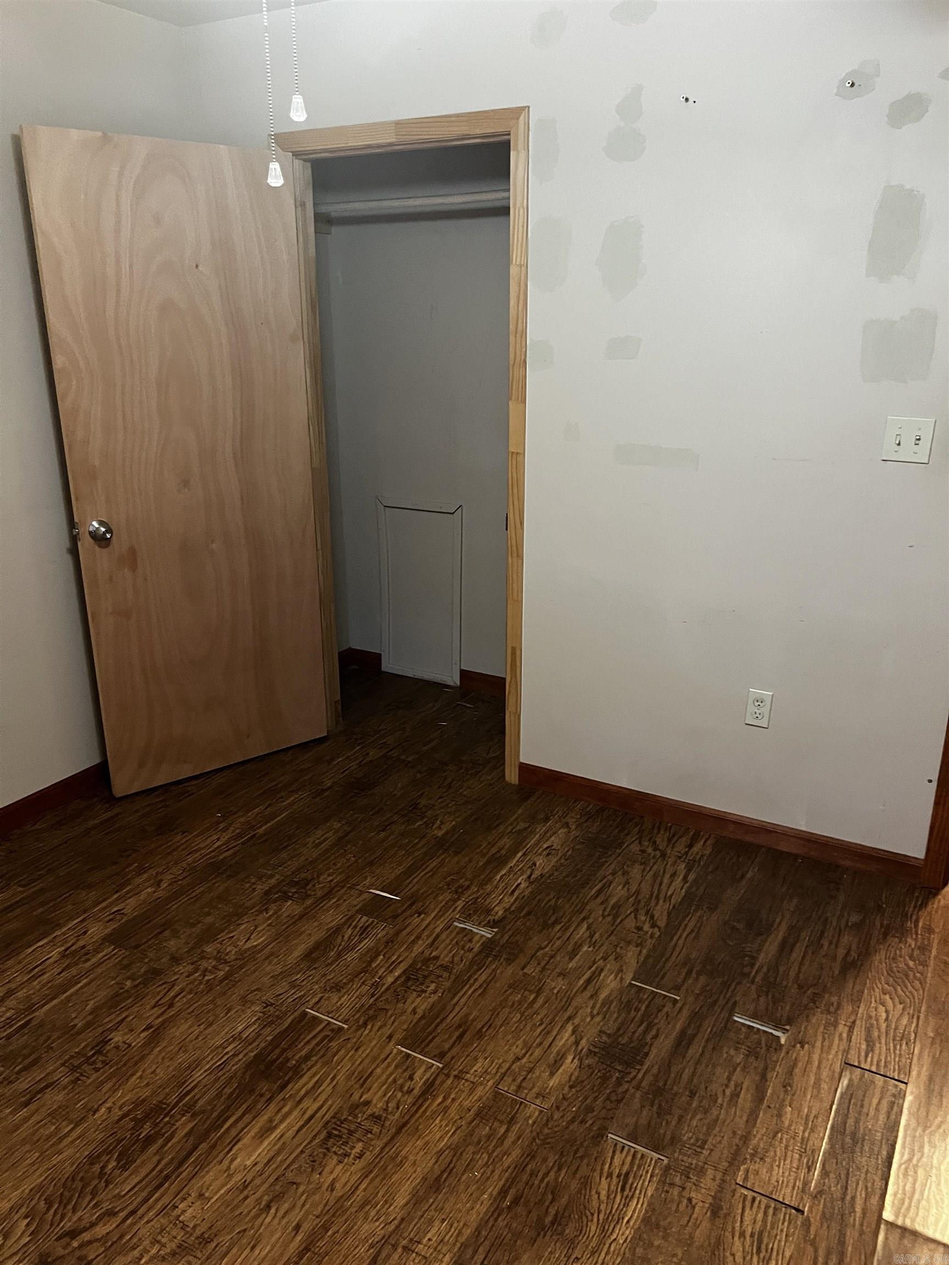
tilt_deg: -18.0
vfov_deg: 67.3
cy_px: 632
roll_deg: +1.7
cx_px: 474
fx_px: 950
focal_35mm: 26
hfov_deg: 53.1
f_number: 1.5
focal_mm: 5.7
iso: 500
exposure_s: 1/40
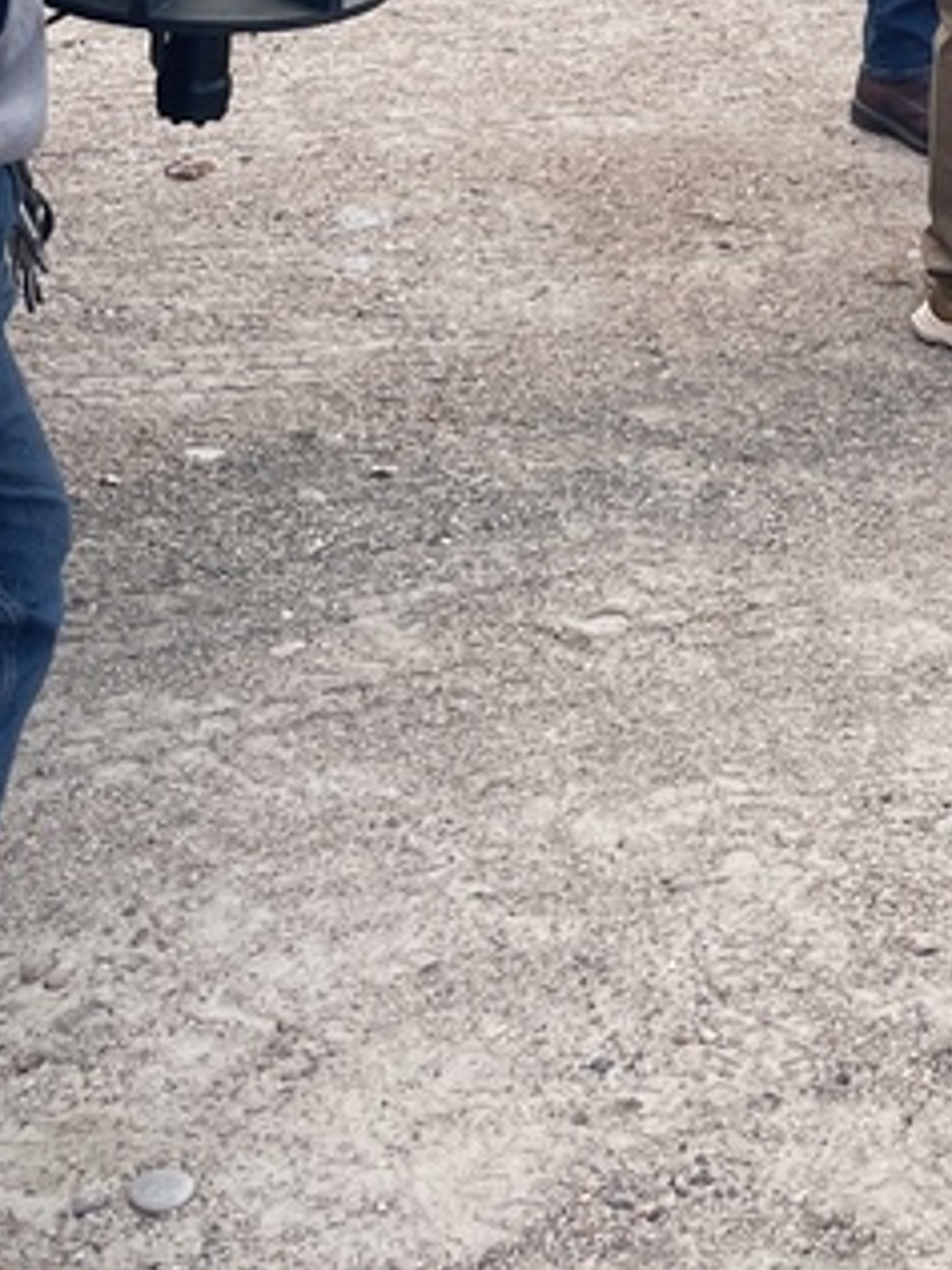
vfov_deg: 21.1
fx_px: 2970
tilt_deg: -5.8
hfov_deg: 17.8
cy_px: -531
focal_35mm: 81
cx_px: 952
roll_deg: -2.6
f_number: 1.6
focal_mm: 5.1
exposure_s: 1/969
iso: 32
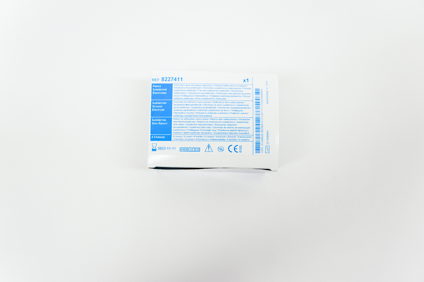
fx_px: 353
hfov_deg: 62.0
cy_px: 141
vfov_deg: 43.5
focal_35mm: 30
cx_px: 212
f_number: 4
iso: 200
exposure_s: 1/200
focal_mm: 20
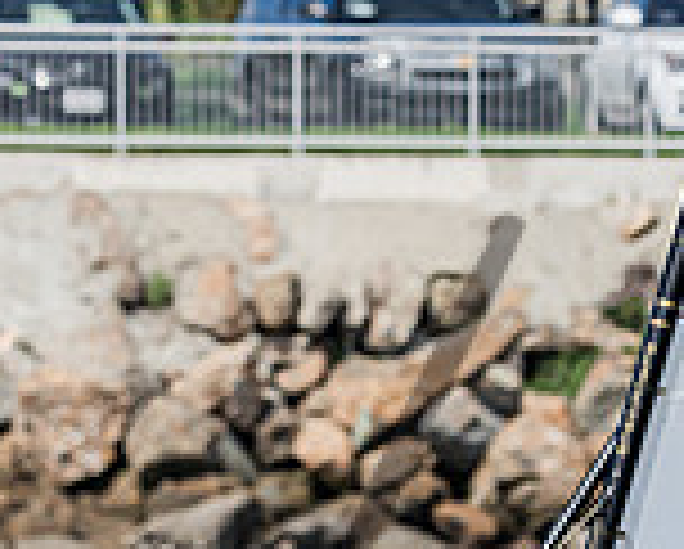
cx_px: 92
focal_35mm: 978
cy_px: 802
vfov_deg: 1.6
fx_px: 19824
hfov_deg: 2.0
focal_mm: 200
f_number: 8
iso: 320
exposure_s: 1/1000
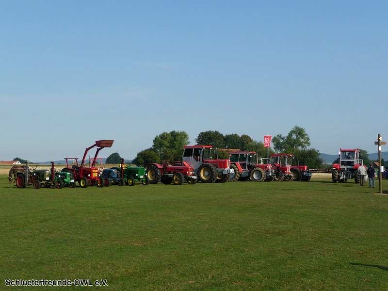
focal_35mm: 50
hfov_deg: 38.2
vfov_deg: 29.1
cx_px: 194
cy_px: 146
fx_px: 560
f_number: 4.2
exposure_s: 1/640
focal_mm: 8.5
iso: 100
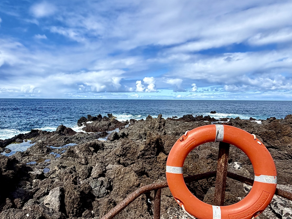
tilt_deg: -8.9
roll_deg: -0.4
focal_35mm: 24
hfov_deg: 70.4
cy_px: 131
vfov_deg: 56.4
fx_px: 202
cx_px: 109
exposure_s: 1/942
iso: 25
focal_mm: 2.22
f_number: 2.2
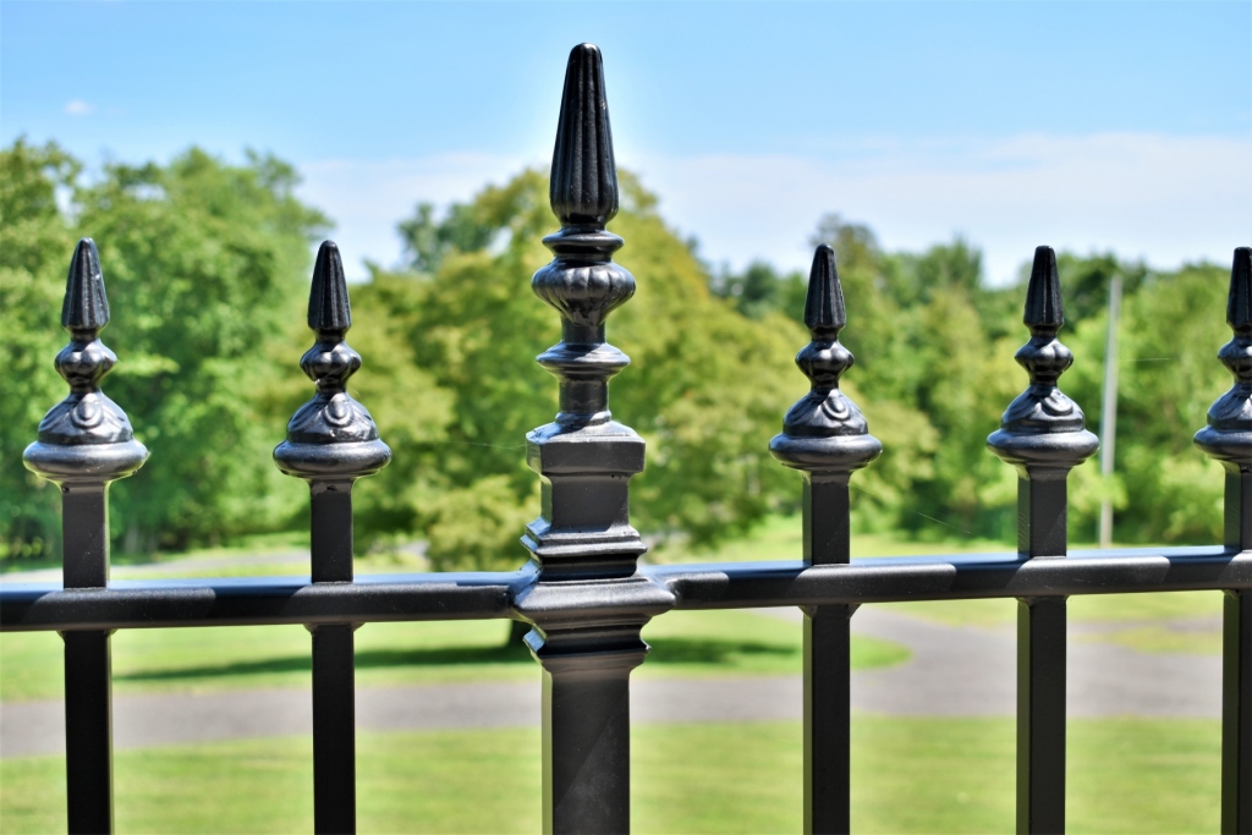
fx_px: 1878
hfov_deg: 36.9
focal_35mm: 54
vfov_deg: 25.1
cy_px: 418
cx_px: 626
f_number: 6.3
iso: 160
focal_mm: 36
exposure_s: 1/200
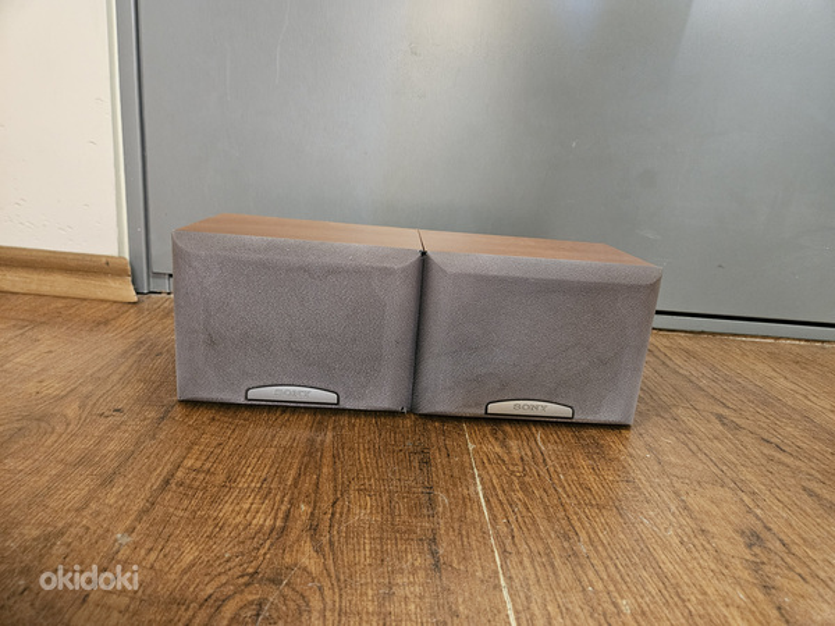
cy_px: 313
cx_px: 418
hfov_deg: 73.9
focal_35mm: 23
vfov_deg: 58.9
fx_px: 555
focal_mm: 5.4
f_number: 1.8
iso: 500
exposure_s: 1/50
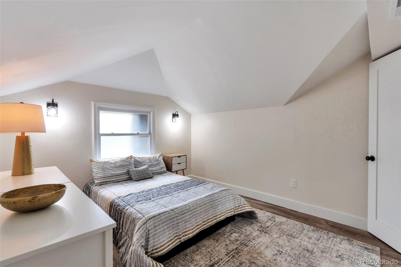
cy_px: 134
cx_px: 200
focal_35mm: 15
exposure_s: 1/15
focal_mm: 10.5
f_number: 7.1
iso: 125
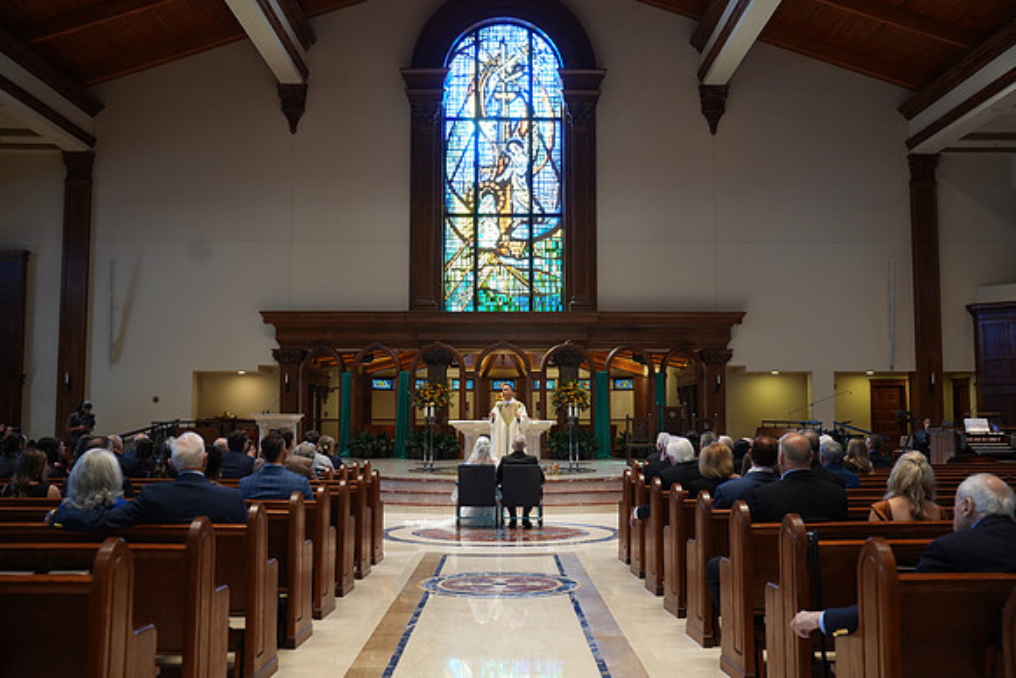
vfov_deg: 37.9
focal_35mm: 35
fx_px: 988
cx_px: 508
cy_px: 339
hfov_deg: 54.4
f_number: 3.5
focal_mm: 35
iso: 2000
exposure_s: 1/100
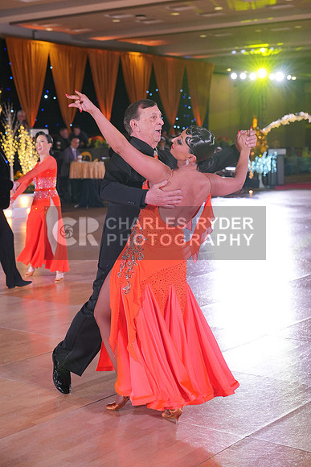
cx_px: 156
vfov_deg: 32.4
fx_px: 803
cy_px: 234
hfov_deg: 21.9
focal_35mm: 62
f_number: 4
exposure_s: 1/400
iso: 2000
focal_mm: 62
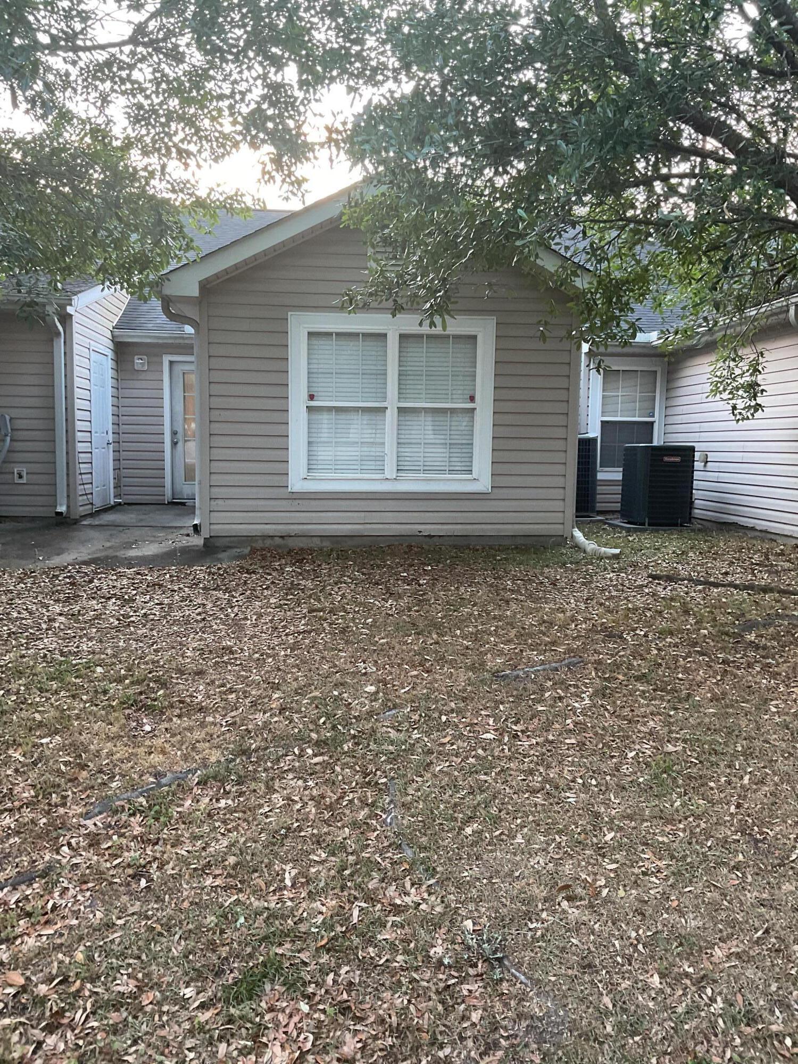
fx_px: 891
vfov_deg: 61.7
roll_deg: -0.6
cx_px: 399
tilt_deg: -6.7
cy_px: 532
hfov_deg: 48.2
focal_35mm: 29
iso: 100
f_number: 1.8
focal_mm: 3
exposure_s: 1/60
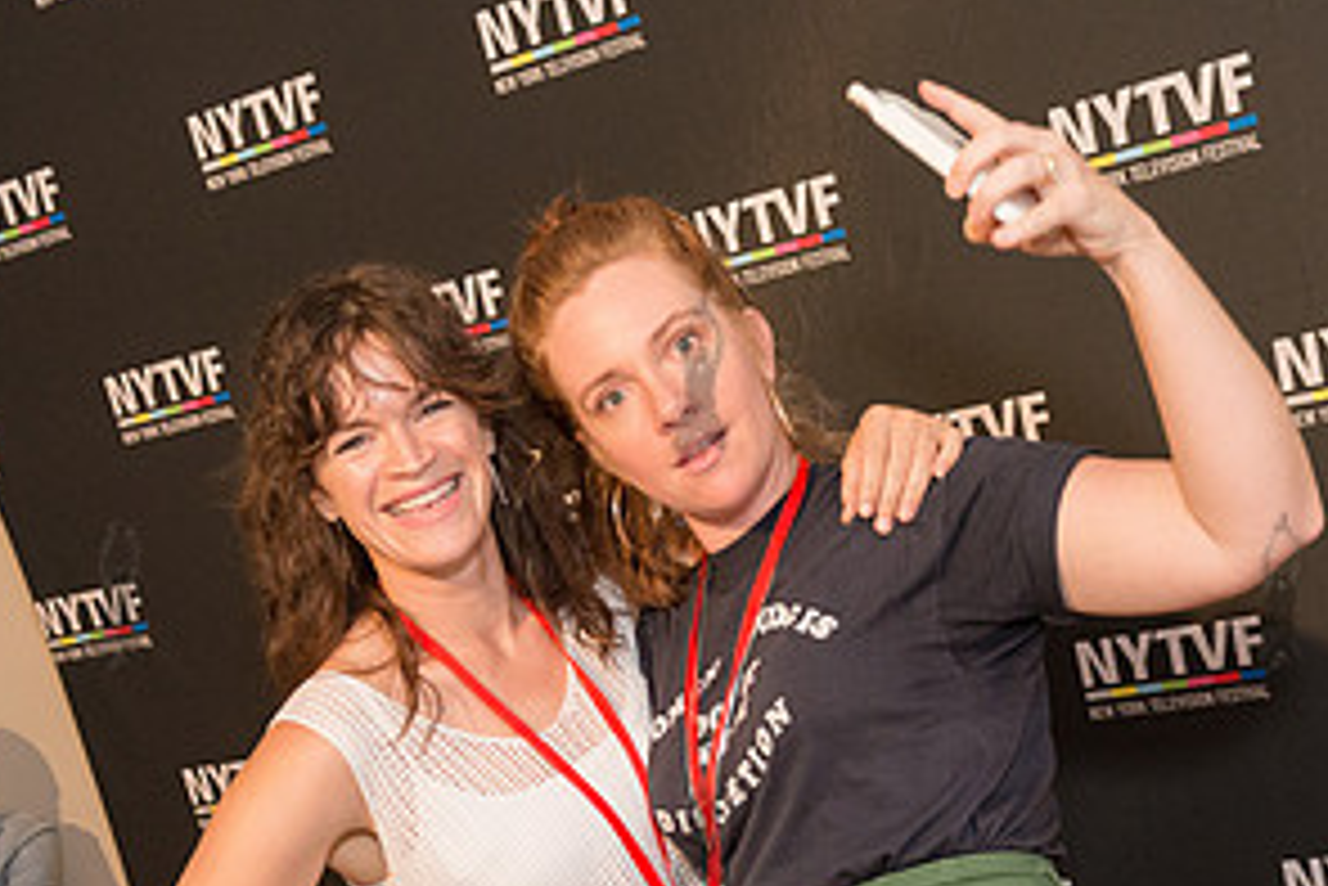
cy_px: 807
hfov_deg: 35.0
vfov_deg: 23.2
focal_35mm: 57
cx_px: 698
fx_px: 2104
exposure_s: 1/500
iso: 2500
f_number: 4
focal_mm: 29
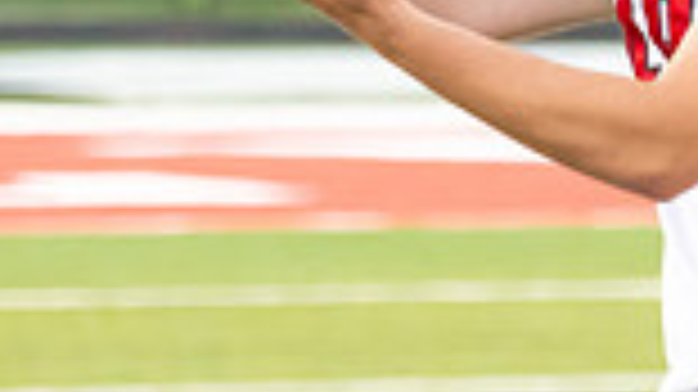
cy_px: 255
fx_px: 13818
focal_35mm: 747
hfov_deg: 2.9
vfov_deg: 1.6
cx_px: 459
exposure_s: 1/640
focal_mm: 190
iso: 4000
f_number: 5.6
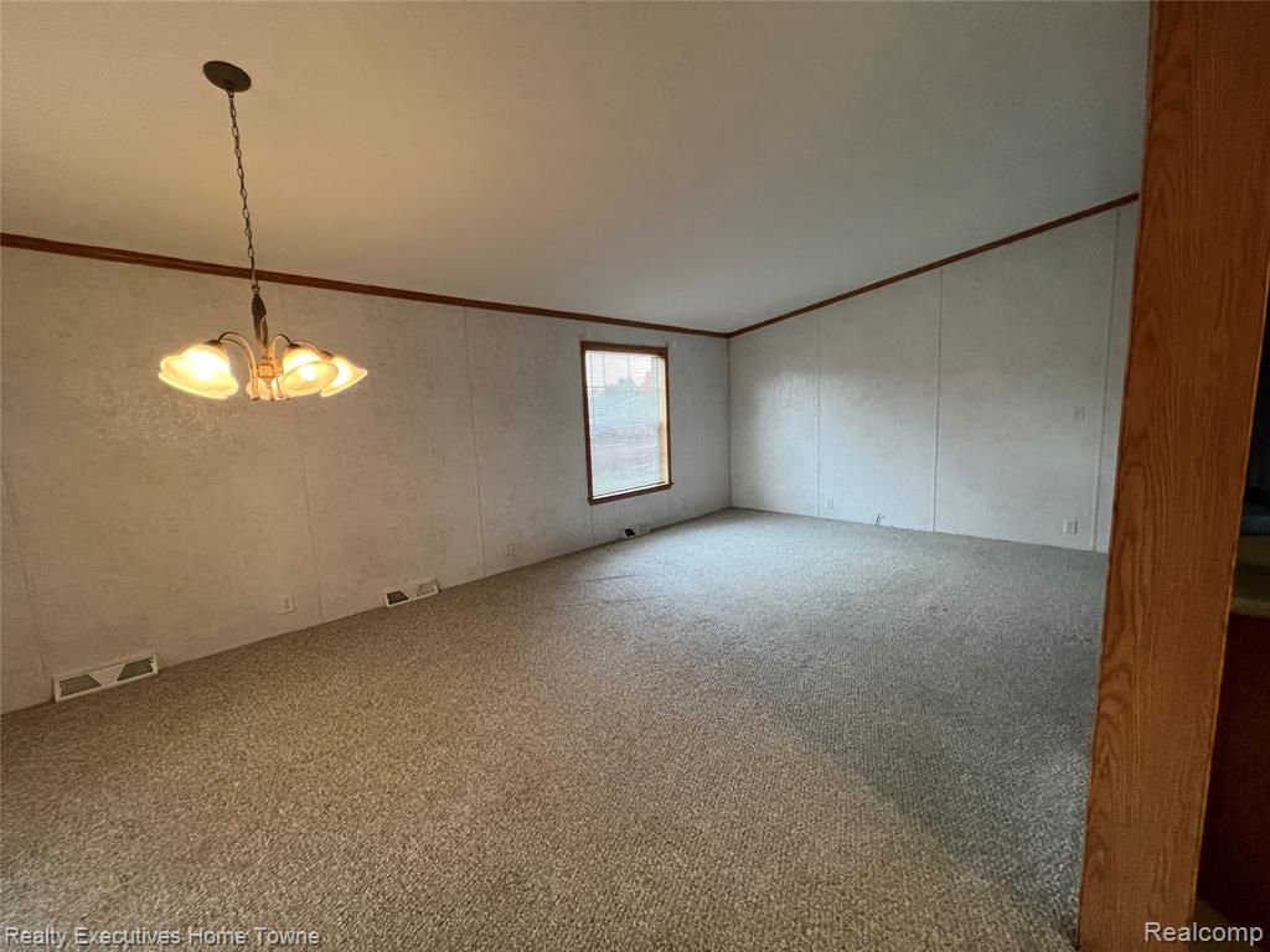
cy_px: 476
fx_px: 477
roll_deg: +1.0
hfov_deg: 106.2
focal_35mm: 13
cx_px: 635
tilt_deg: -8.3
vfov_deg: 89.9
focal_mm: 1.57
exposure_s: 1/120
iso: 250
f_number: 1.8
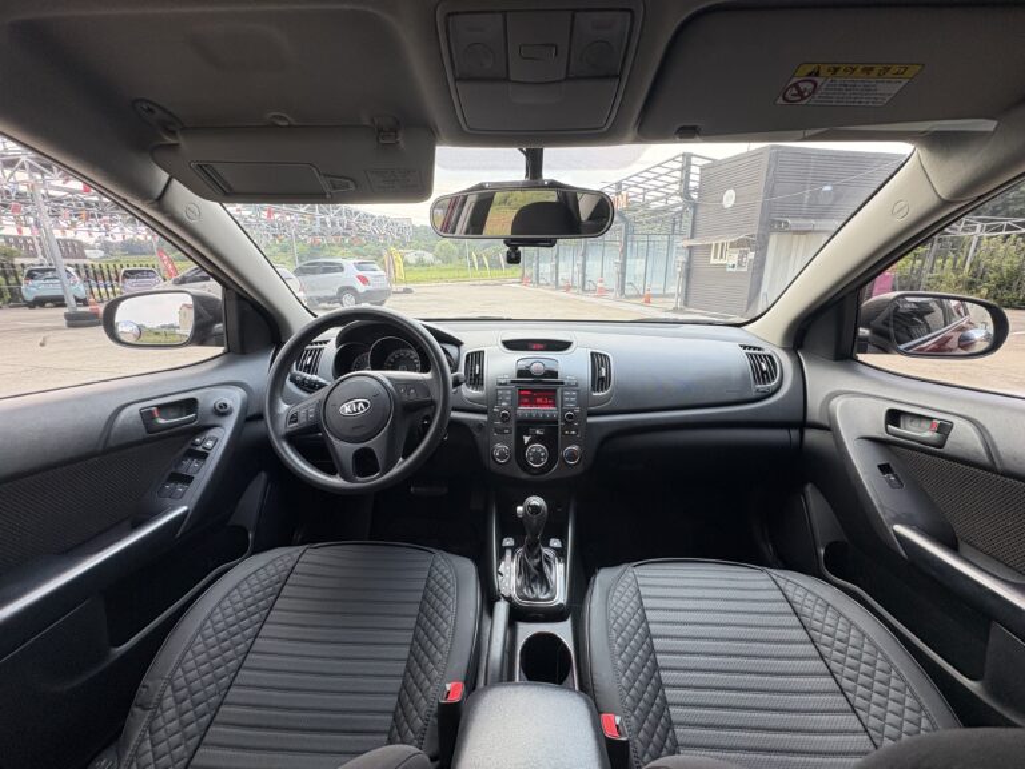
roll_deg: +0.3
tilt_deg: -14.9
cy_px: 384
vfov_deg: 85.7
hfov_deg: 102.1
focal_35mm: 14
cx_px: 512
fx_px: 415
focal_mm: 2.22
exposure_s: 1/99
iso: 160
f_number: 2.2
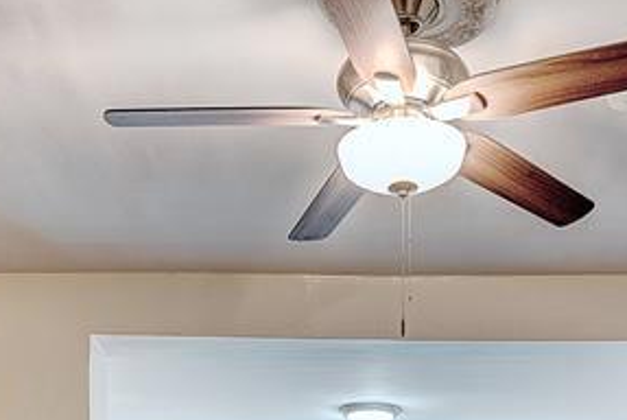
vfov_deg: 19.9
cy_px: 664
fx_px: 994
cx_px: 356
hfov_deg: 35.0
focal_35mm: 57
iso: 500
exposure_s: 1/5
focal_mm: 16
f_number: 8
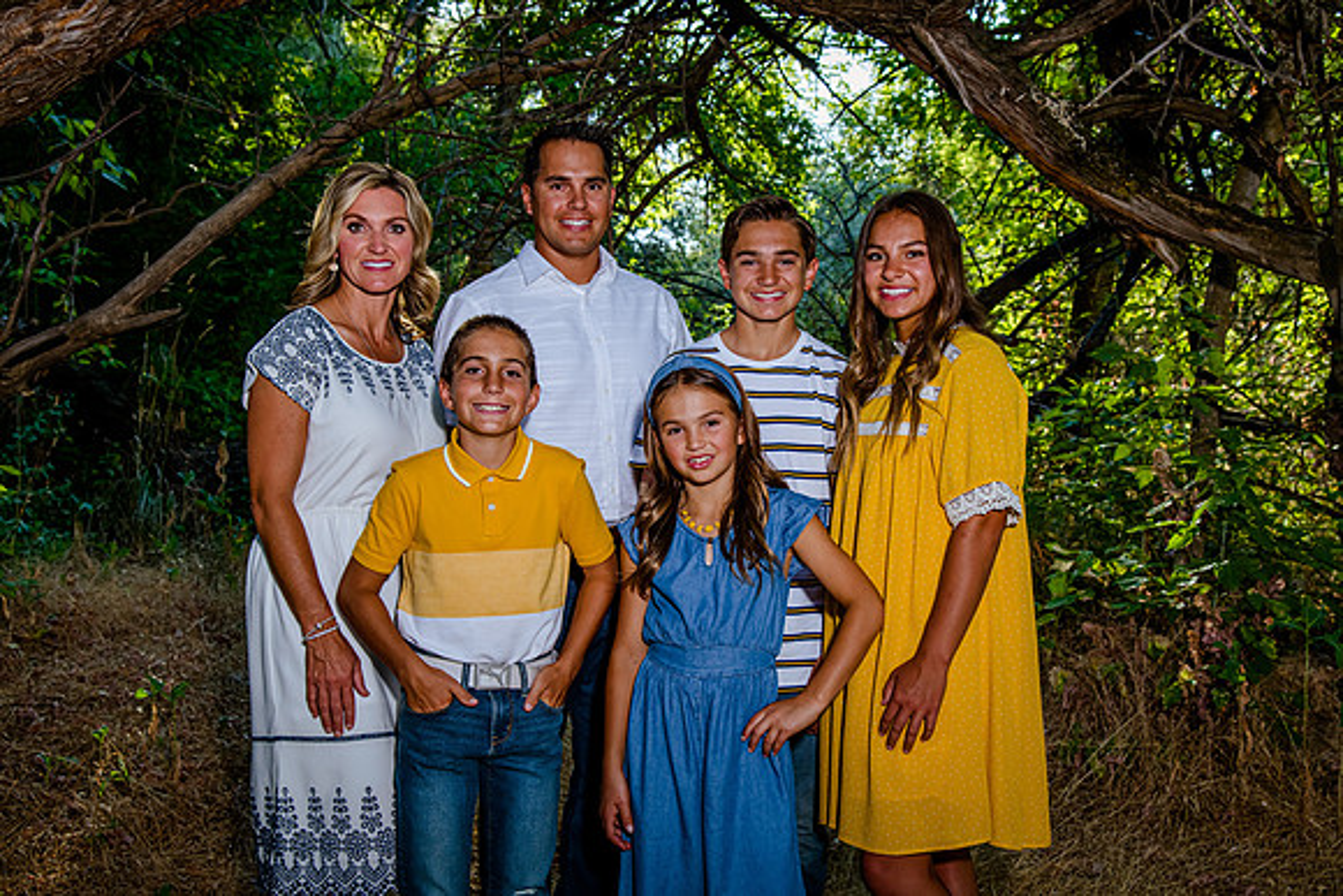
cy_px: 448
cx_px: 672
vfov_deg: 28.6
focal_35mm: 47
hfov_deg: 41.8
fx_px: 1756
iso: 500
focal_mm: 46
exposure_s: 1/250
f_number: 7.1
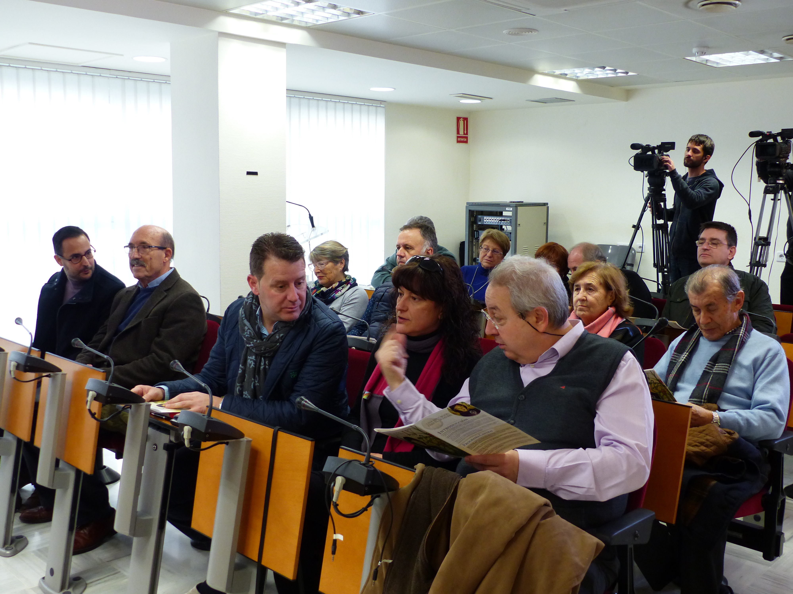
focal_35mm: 36
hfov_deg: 51.4
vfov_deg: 39.7
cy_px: 297
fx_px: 825
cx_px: 396
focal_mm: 6.4
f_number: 2.8
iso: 250
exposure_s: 1/60
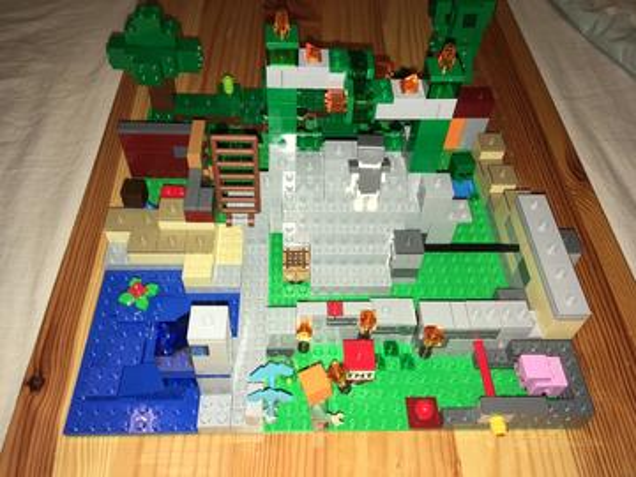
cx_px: 318
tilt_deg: -50.8
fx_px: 533
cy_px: 238
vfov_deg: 48.2
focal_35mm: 29
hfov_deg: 61.7
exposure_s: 1/33
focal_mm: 4.15
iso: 25
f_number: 2.2
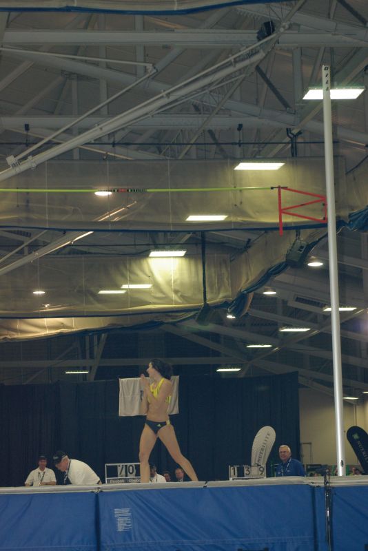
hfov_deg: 11.4
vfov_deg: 17.1
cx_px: 184
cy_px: 276
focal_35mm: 120
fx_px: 1838
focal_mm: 80
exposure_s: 1/100
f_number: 5.6
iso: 800
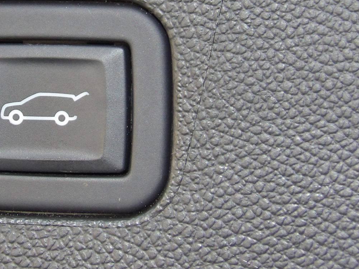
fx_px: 1939
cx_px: 51
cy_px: 59
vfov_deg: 7.9
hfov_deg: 10.5
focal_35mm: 187
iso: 200
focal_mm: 13
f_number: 4.1
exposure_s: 1/100
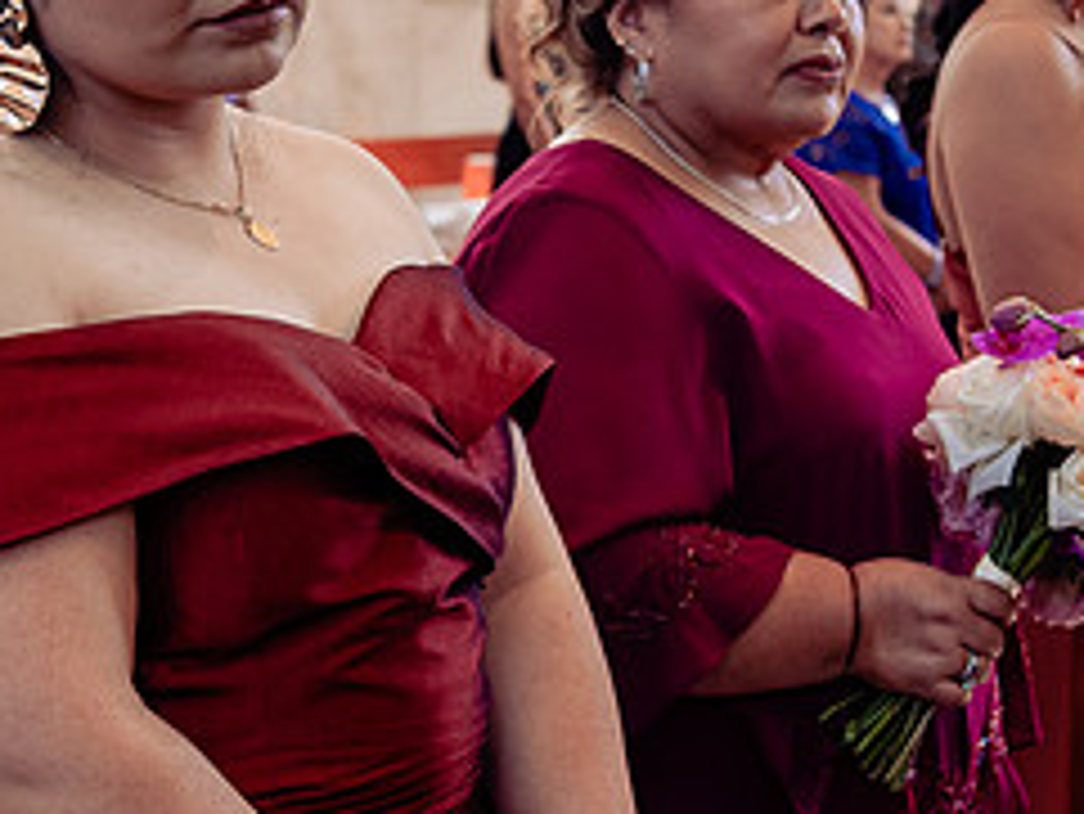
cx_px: 576
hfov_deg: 22.2
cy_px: 367
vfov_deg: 16.8
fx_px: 2757
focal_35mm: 88
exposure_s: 1/100
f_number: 4
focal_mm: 38
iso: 400
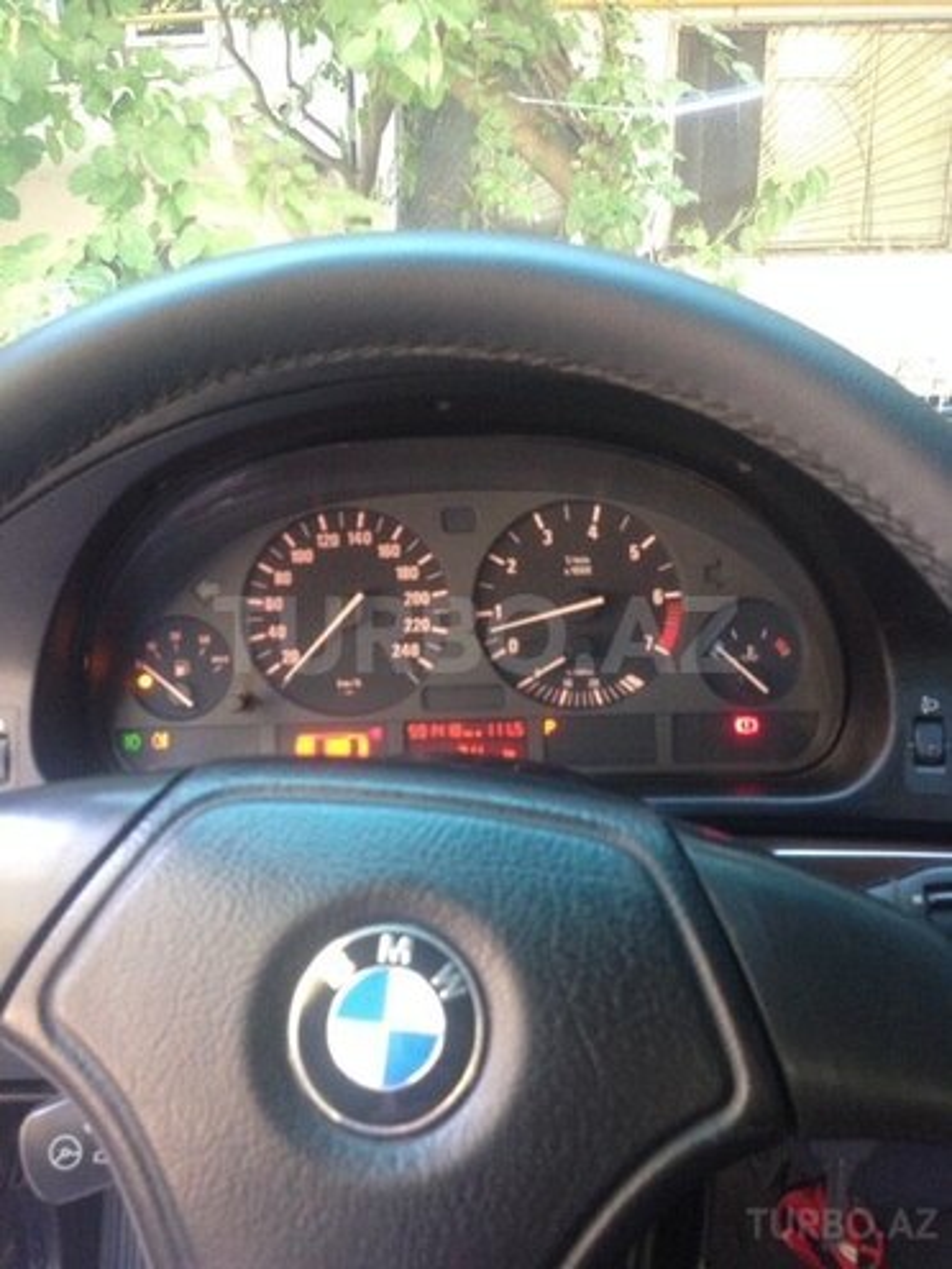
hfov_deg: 42.9
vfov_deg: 55.4
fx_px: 1210
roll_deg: -0.6
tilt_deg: -11.5
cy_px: 634
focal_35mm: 33
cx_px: 476
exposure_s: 1/20
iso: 250
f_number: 2.4
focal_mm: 4.12
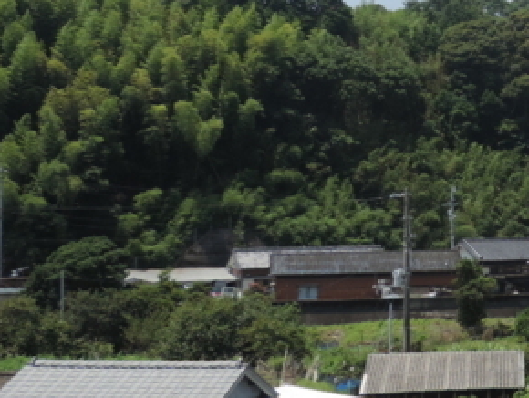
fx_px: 1392
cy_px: 64
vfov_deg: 16.1
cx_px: 704
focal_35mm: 91
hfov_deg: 19.7
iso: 80
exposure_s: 1/1000
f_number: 3.2
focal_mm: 5.8
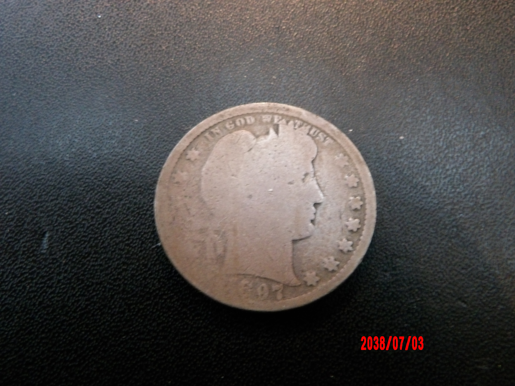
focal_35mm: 34
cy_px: 193
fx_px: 506
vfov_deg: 41.8
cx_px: 258
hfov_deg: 54.0
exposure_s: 1/12
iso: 800
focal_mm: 6.2
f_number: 4.5
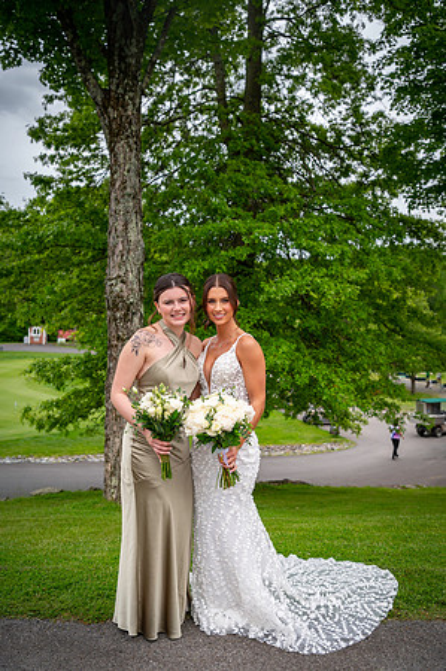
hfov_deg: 41.0
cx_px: 223
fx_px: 596
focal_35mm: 32
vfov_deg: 58.8
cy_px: 336
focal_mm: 32
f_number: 4
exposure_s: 1/800
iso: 200
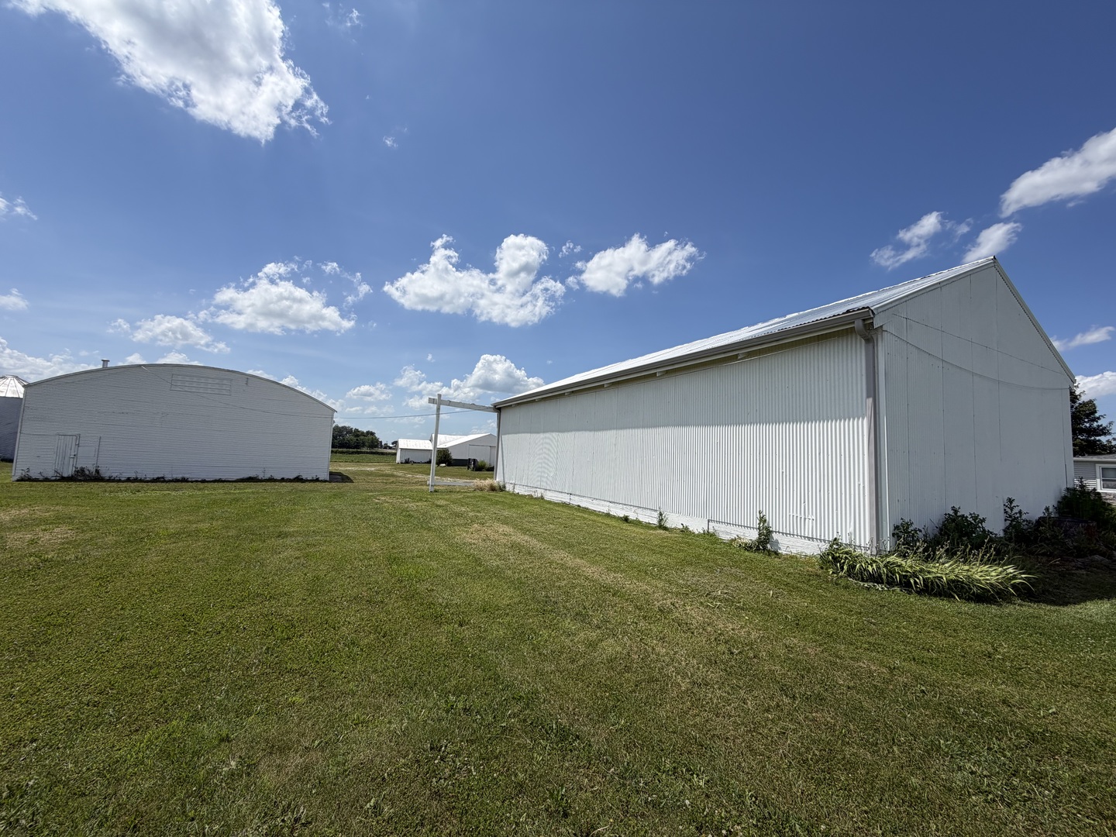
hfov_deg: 102.1
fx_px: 451
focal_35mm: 14
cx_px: 558
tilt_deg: +5.1
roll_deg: -1.7
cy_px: 418
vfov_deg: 85.7
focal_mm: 2.22
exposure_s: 1/1497
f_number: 2.2
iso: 20
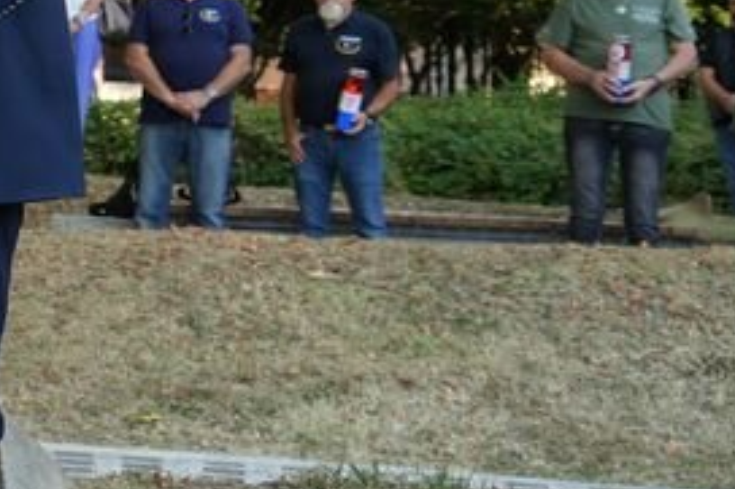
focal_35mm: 128
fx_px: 2612
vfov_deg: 10.6
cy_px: -39
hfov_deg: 14.2
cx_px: -586
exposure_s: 1/80
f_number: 5.6
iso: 100
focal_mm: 34
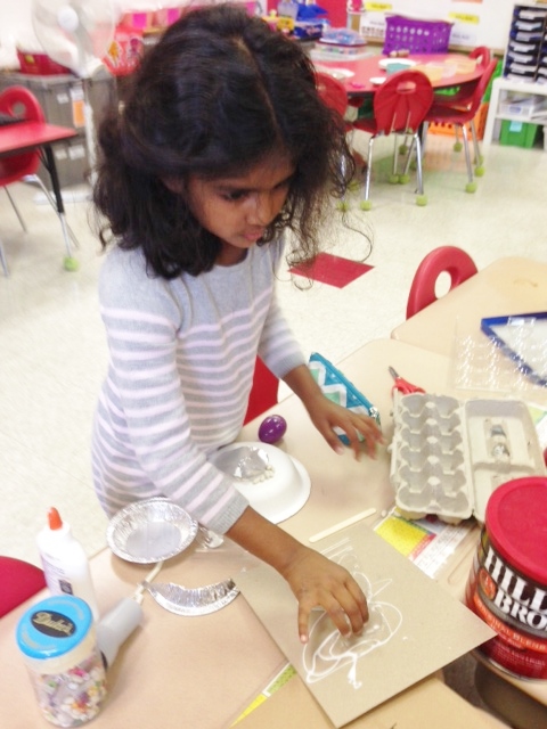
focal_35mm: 33
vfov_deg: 55.4
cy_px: 364
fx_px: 695
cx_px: 274
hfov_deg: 42.9
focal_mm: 4.12
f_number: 2.4
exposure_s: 1/20
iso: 80
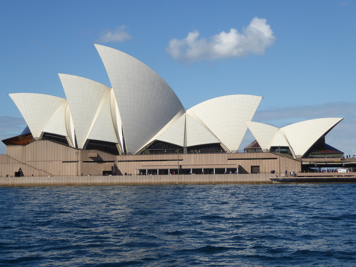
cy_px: 134
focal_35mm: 69
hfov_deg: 28.2
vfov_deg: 21.3
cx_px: 178
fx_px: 710
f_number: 4.4
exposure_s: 1/800
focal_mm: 11.7
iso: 80
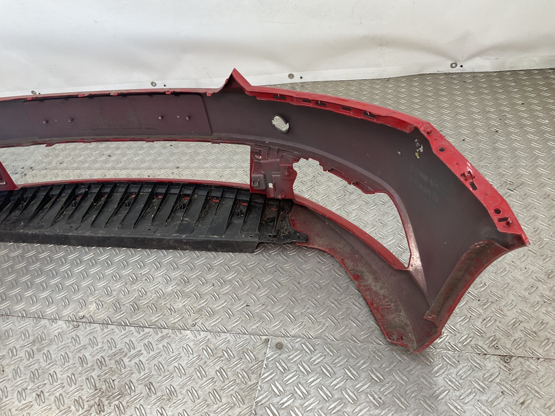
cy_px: 208
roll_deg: +9.6
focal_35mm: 29
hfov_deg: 61.7
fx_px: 465
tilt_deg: -37.8
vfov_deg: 48.2
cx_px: 278
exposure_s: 1/120
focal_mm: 3
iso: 32
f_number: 1.8
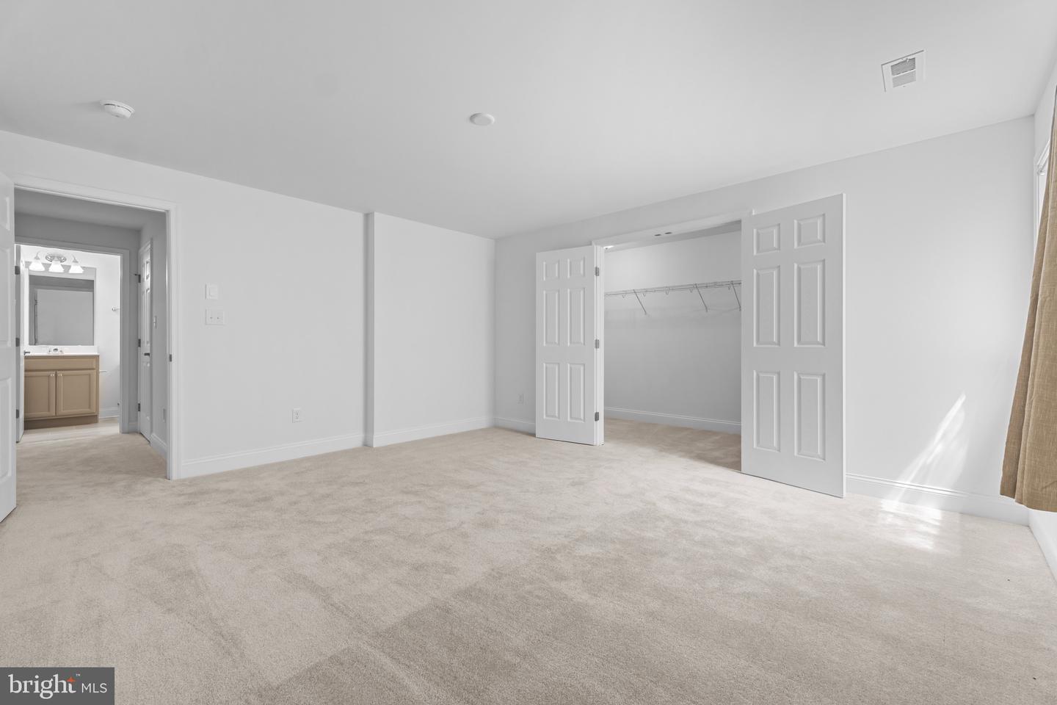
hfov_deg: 100.4
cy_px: 352
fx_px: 440
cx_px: 528
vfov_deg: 77.3
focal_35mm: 15
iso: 200
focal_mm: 10
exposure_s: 1/2.5
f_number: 7.1
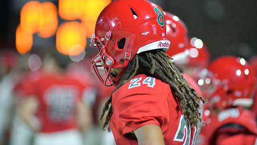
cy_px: 71
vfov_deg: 3.8
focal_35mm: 316
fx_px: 2154
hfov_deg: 6.8
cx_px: 129
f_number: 4
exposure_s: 1/1250
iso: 25600
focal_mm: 300
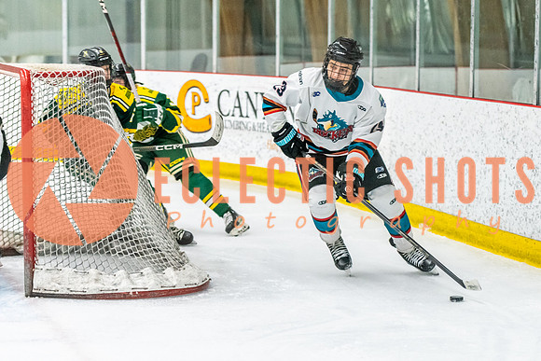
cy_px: 197
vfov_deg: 9.9
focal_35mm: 139
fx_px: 2086
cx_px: 376
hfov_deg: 14.7
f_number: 2.8
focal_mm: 98
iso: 4000
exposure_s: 1/800
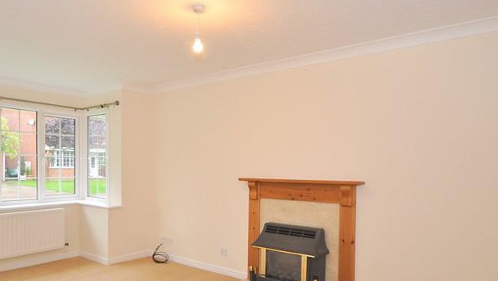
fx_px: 343
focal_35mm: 26
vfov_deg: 44.0
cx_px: 210
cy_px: 178
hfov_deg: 71.4
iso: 400
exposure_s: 1/60
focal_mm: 10
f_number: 4
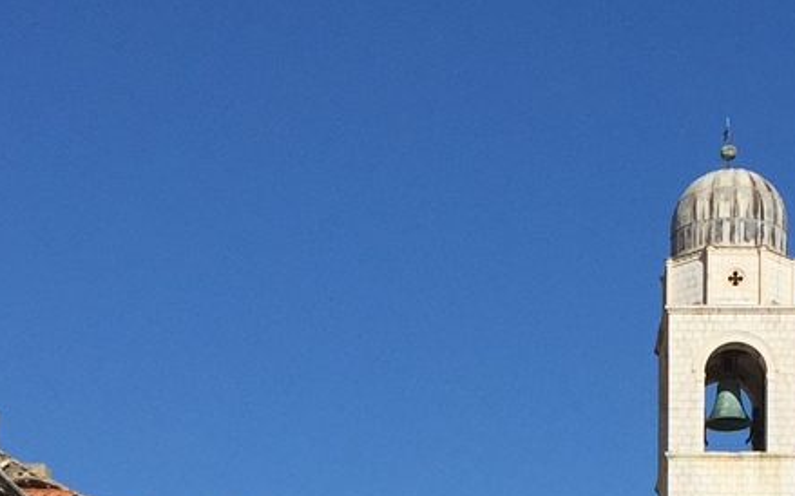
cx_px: 474
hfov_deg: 18.6
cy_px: 968
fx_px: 2426
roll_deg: -0.6
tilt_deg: +5.3
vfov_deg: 10.7
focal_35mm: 112
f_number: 2.2
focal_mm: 4.15
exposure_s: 1/3968
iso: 32
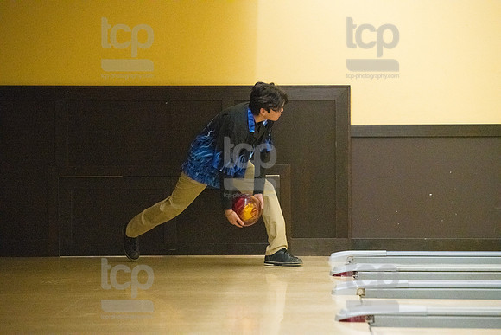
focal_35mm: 150
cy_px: 168
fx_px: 2088
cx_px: 250
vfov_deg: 9.2
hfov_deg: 13.7
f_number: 4.5
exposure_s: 1/1000
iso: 10000
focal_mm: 150
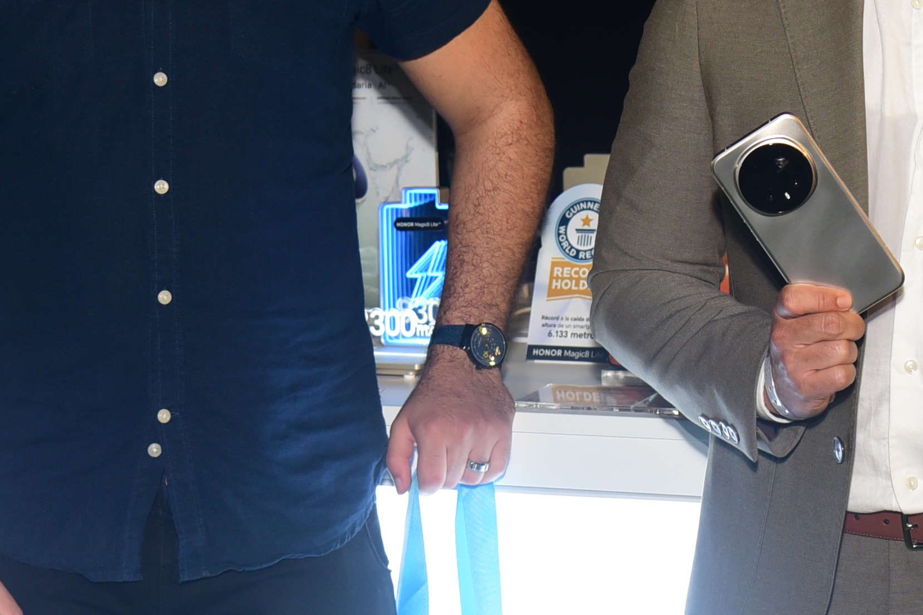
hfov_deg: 17.0
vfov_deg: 11.4
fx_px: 3077
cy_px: 249
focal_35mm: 120
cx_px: 549
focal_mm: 44
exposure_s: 1/125
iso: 800
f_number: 5
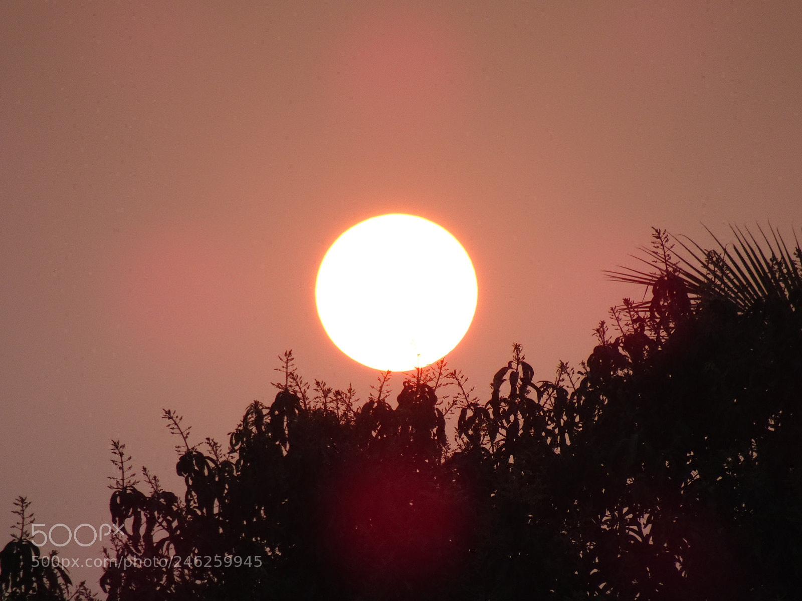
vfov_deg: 2.1
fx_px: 16681
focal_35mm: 720
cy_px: 300
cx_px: 401
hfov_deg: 2.8
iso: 125
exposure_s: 1/250
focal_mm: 123
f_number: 6.4
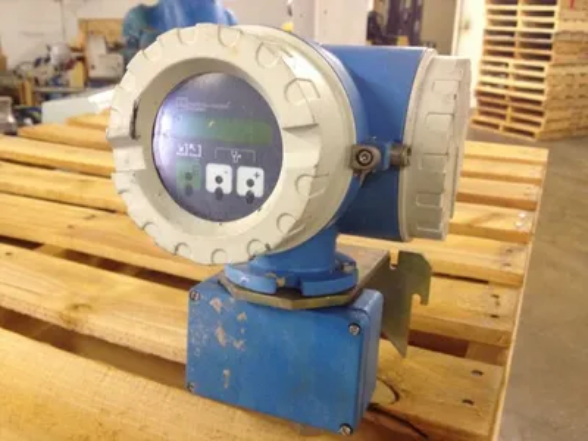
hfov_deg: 52.6
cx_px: 294
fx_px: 595
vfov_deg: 40.7
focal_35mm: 35
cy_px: 220
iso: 160
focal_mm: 4.28
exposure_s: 1/20
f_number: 2.4
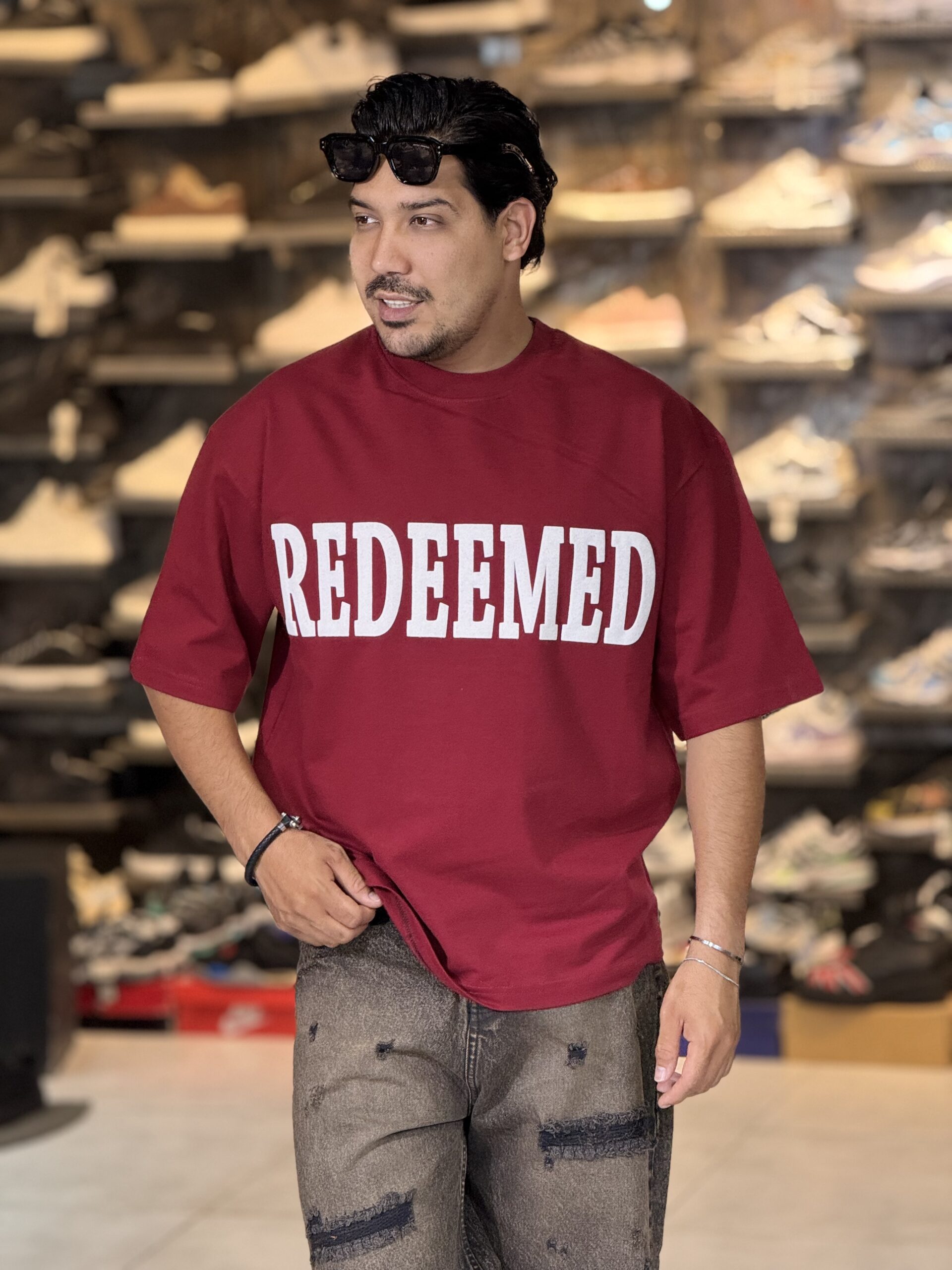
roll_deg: +0.9
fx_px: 4400
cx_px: 476
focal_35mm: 120
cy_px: 635
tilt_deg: -5.4
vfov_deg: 16.4
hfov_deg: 12.3
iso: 250
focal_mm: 15.66
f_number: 2.8
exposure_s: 1/100
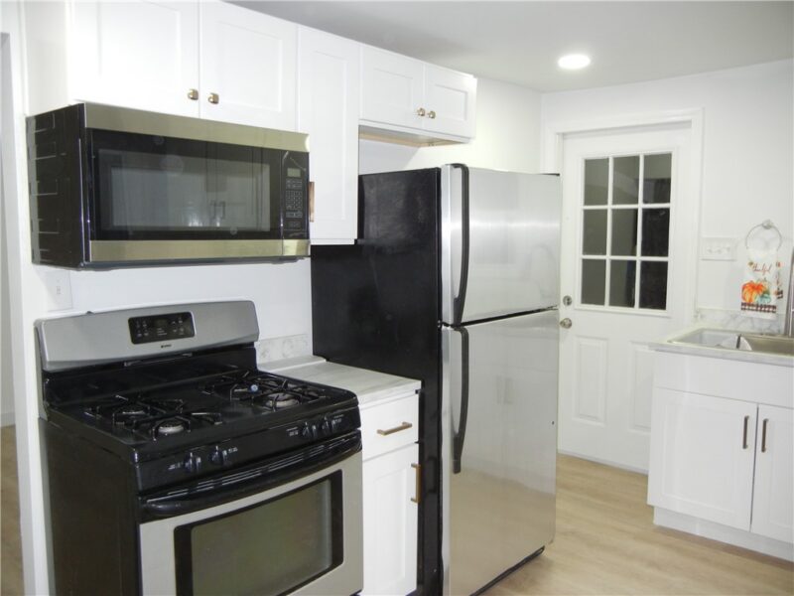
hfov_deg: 60.0
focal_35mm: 30
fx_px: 688
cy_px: 298
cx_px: 397
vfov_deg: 46.8
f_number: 3.5
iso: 244
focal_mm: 5.4
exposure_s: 1/30
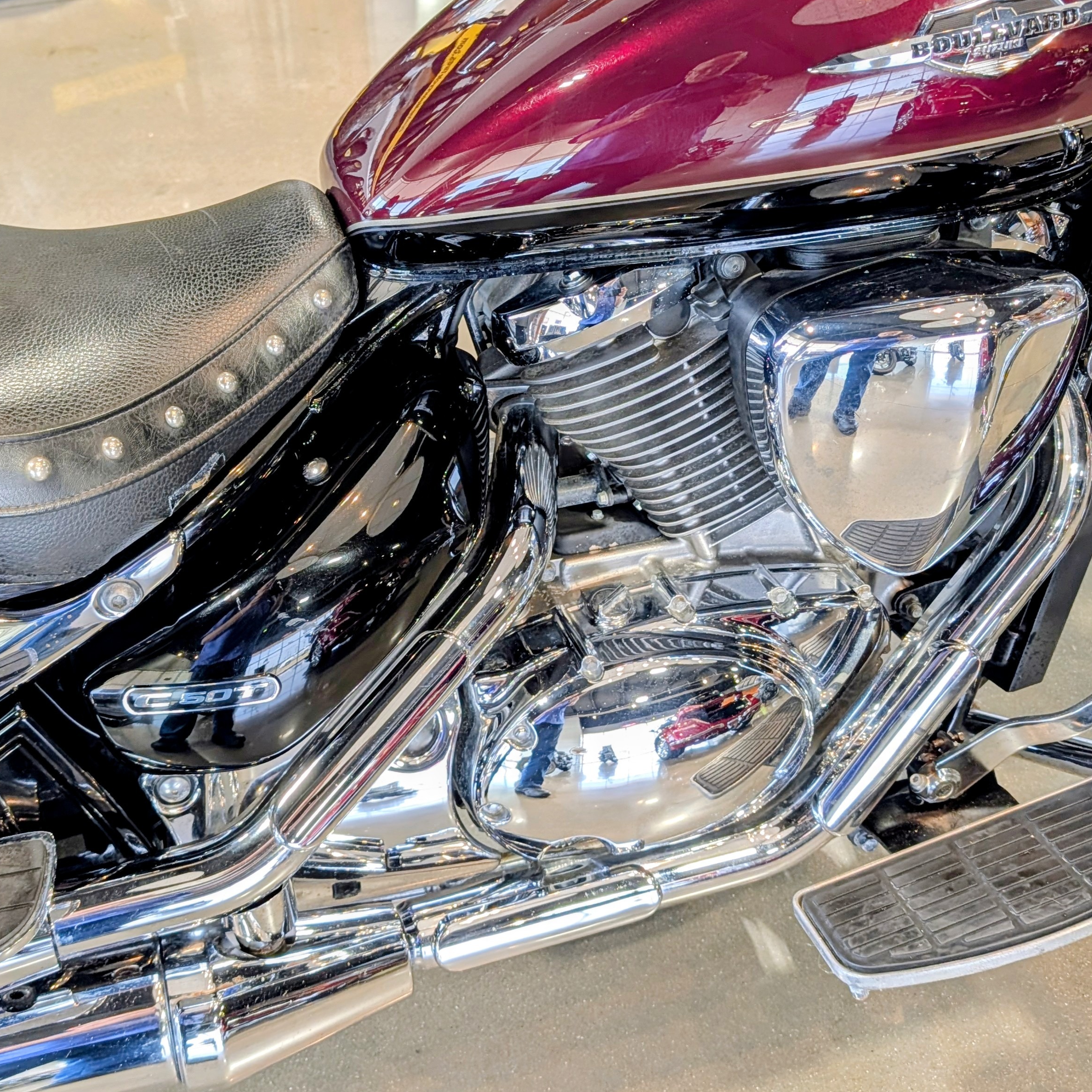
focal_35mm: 37
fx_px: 1321
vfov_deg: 44.8
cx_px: 438
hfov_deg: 44.7
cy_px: 468
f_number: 1.68
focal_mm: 6.9
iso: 138
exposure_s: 1/120
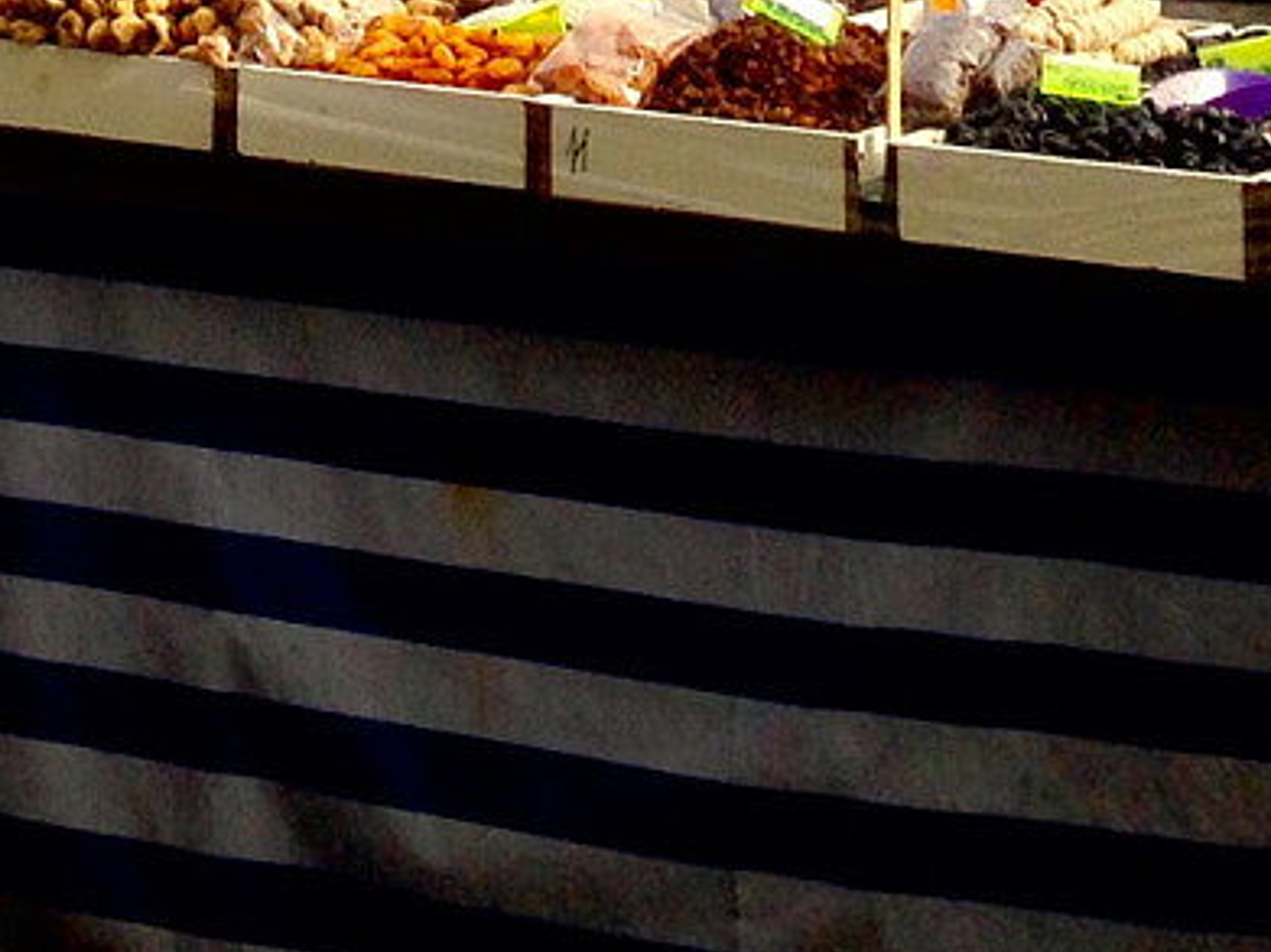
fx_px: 4955
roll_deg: -1.1
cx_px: -111
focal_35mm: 135
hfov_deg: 14.3
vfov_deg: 10.2
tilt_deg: +5.4
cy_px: -877
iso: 50
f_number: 2.4
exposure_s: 1/1178
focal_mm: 4.12
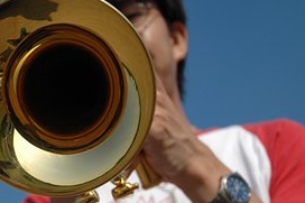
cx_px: 56
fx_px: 813
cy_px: 135
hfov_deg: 21.0
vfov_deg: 14.2
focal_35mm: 96
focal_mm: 34
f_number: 4.2
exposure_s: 1/2000
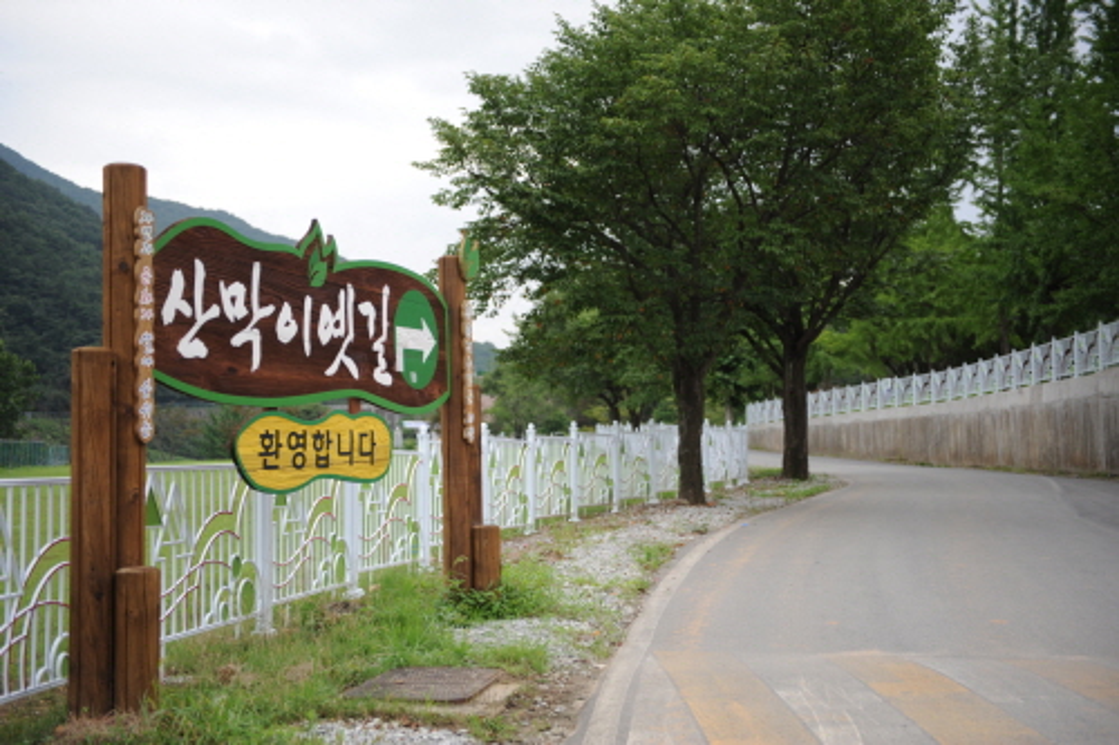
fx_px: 1554
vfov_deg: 27.0
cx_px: 560
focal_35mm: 50
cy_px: 372
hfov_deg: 39.6
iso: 800
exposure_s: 1/6400
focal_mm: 50
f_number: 2.8
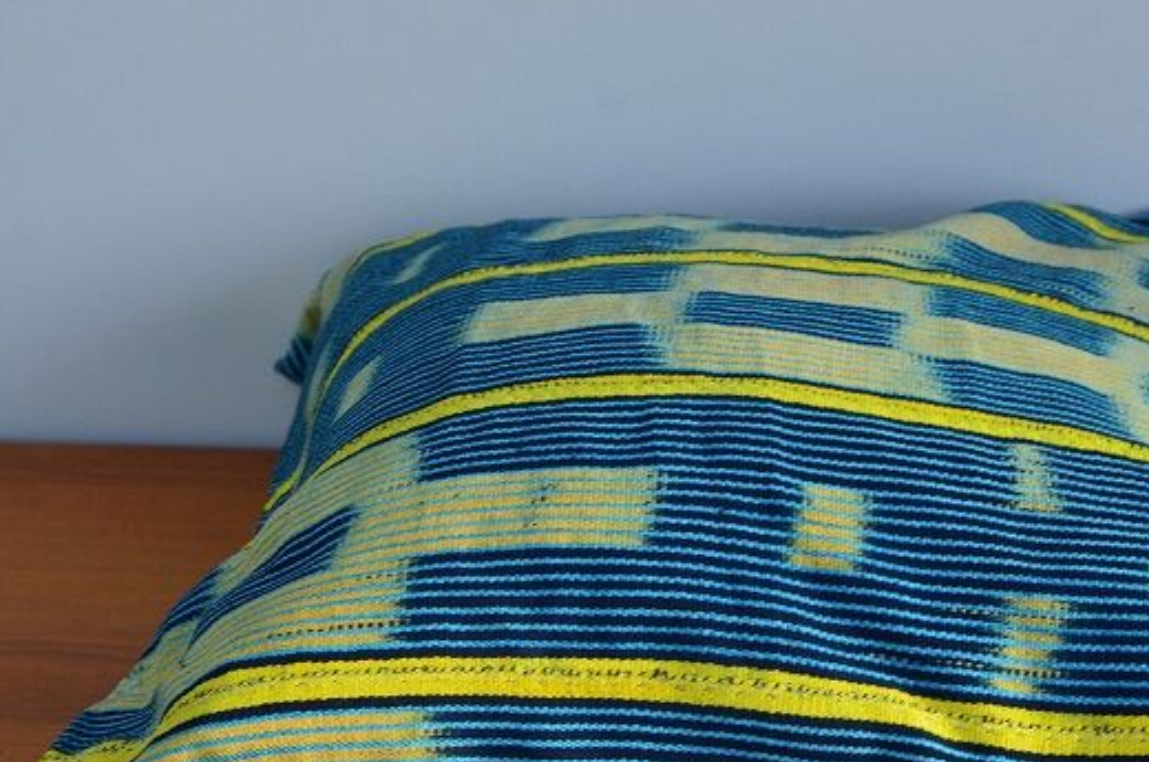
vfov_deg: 14.9
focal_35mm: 91
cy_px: 507
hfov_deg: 22.4
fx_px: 2900
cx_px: 708
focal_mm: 40
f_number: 8
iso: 400
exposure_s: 1/60
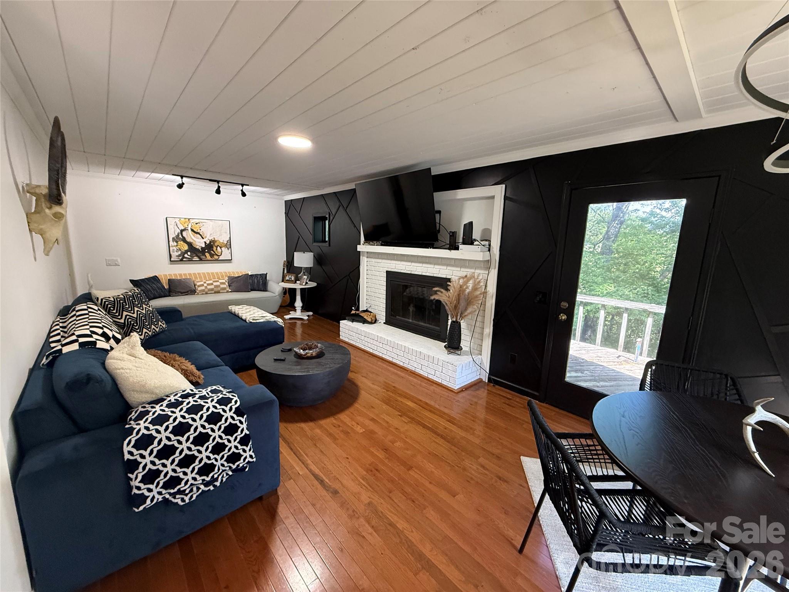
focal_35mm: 14
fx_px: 319
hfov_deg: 102.1
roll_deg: -2.3
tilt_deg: -9.4
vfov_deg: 85.7
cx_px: 394
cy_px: 296
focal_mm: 2.22
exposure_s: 1/60
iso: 400
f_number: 2.2
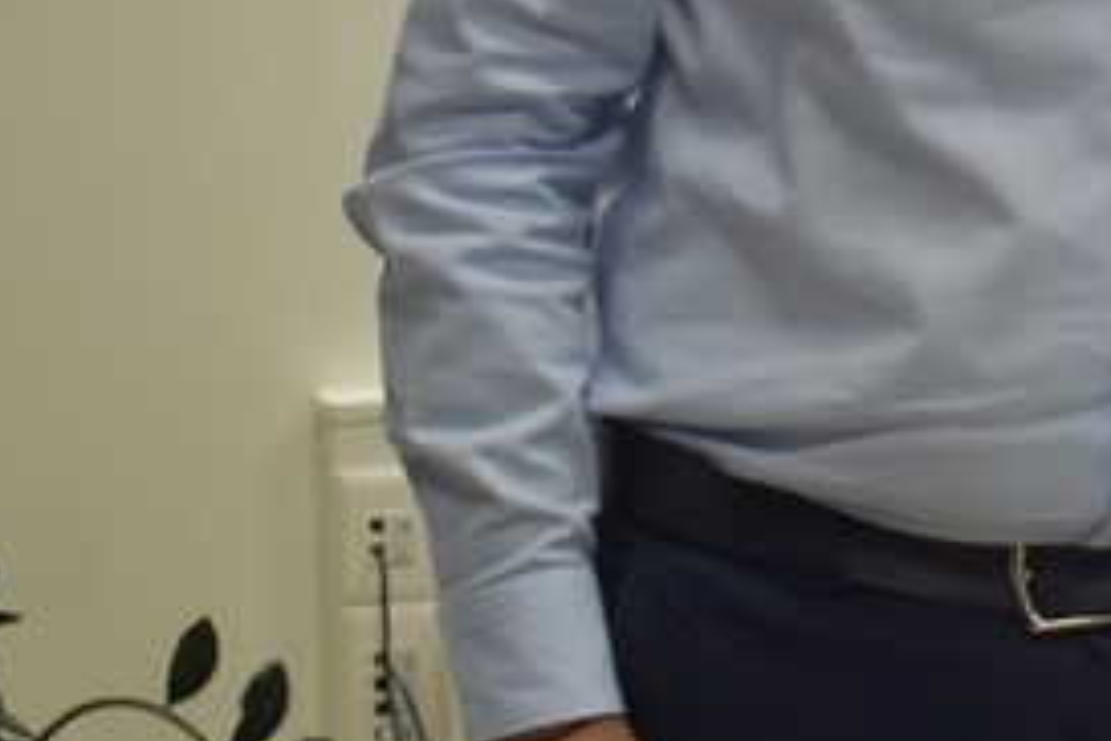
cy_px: -55
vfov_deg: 10.3
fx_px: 4073
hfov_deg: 14.9
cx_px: 1400
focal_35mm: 132
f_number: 4
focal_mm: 24
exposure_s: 1/125
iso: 1000
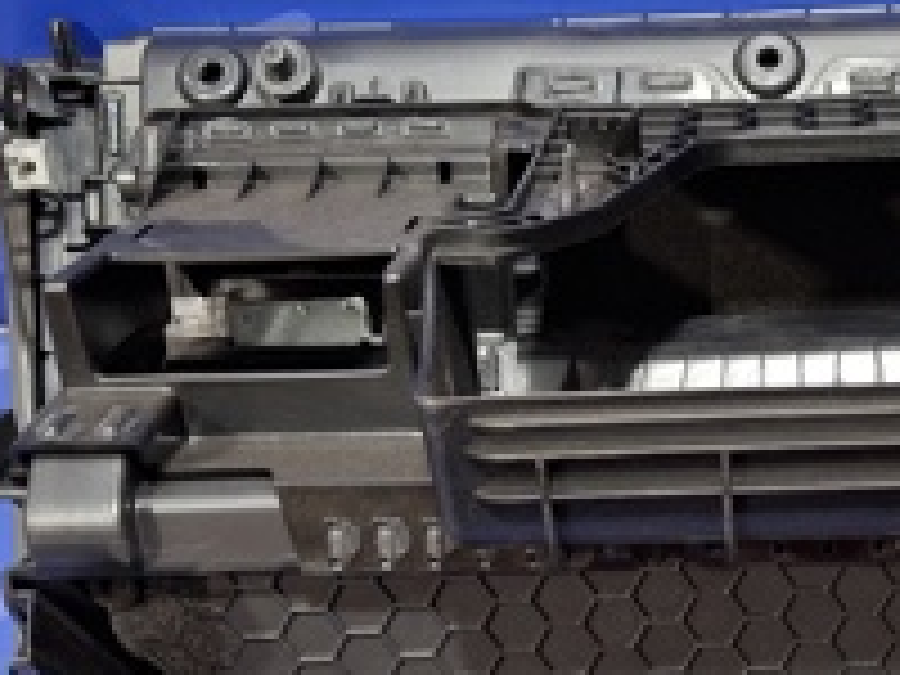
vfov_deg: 18.2
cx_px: 814
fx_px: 2080
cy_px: 551
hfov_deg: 23.7
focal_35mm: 80
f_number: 1.8
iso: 250
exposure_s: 1/30
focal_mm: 4.69
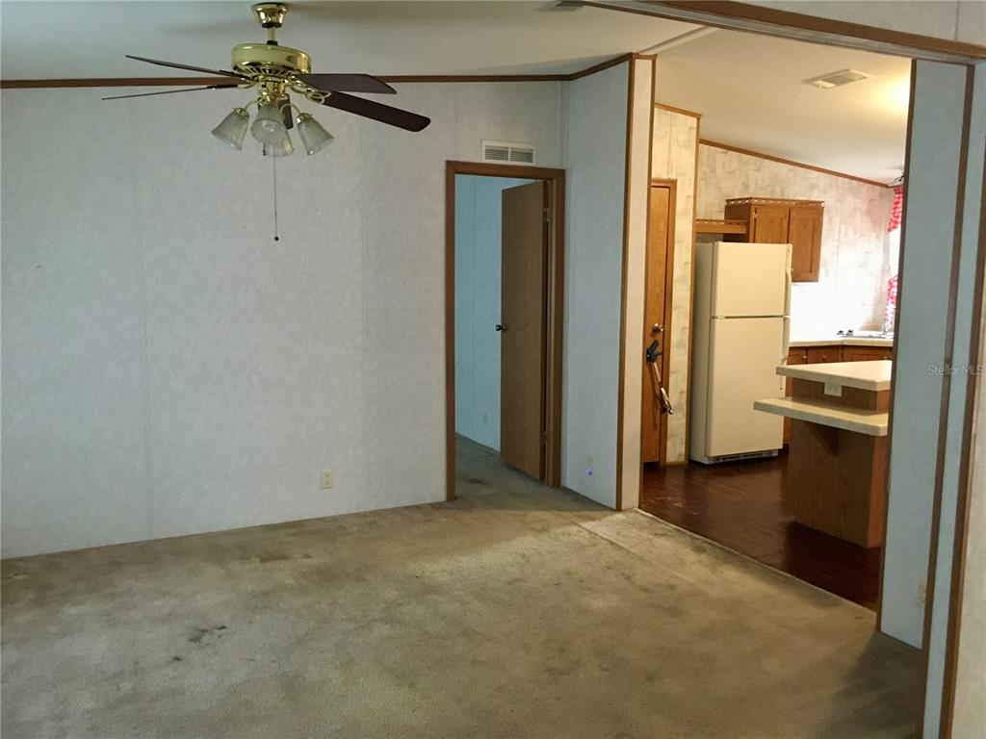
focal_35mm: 29
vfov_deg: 48.2
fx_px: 826
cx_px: 493
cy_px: 370
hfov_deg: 61.7
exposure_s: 1/15
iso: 250
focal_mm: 4.15
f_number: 2.2
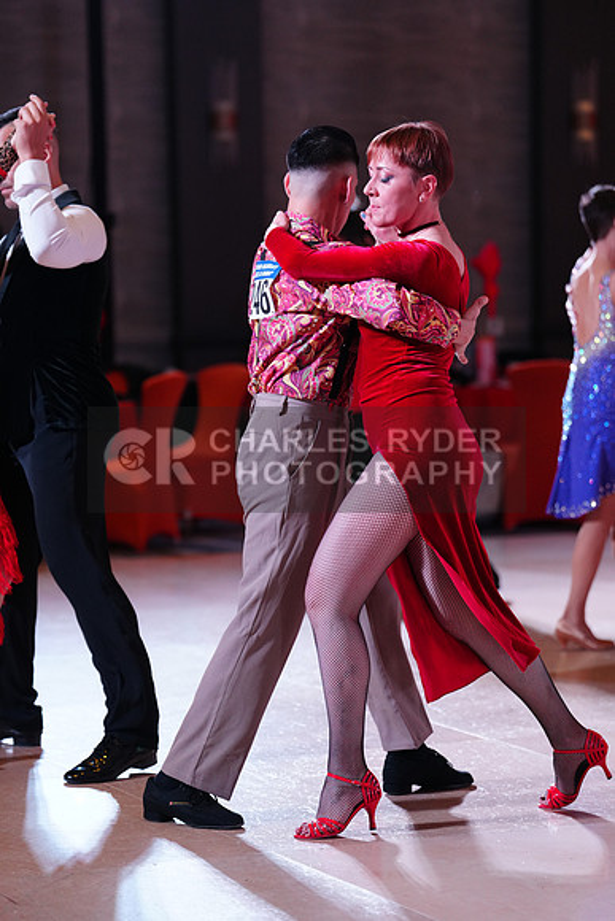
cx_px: 308
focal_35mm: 115
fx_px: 2945
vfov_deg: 17.8
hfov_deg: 11.9
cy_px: 460
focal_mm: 115
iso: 2000
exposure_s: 1/500
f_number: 2.8
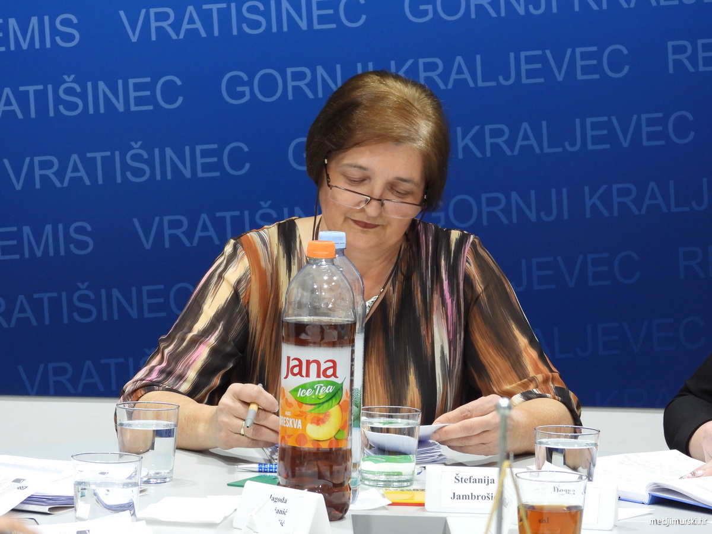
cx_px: 356
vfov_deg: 8.7
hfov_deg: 11.6
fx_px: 3497
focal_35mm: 170
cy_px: 267
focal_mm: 30.5
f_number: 4
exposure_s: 1/25
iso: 400
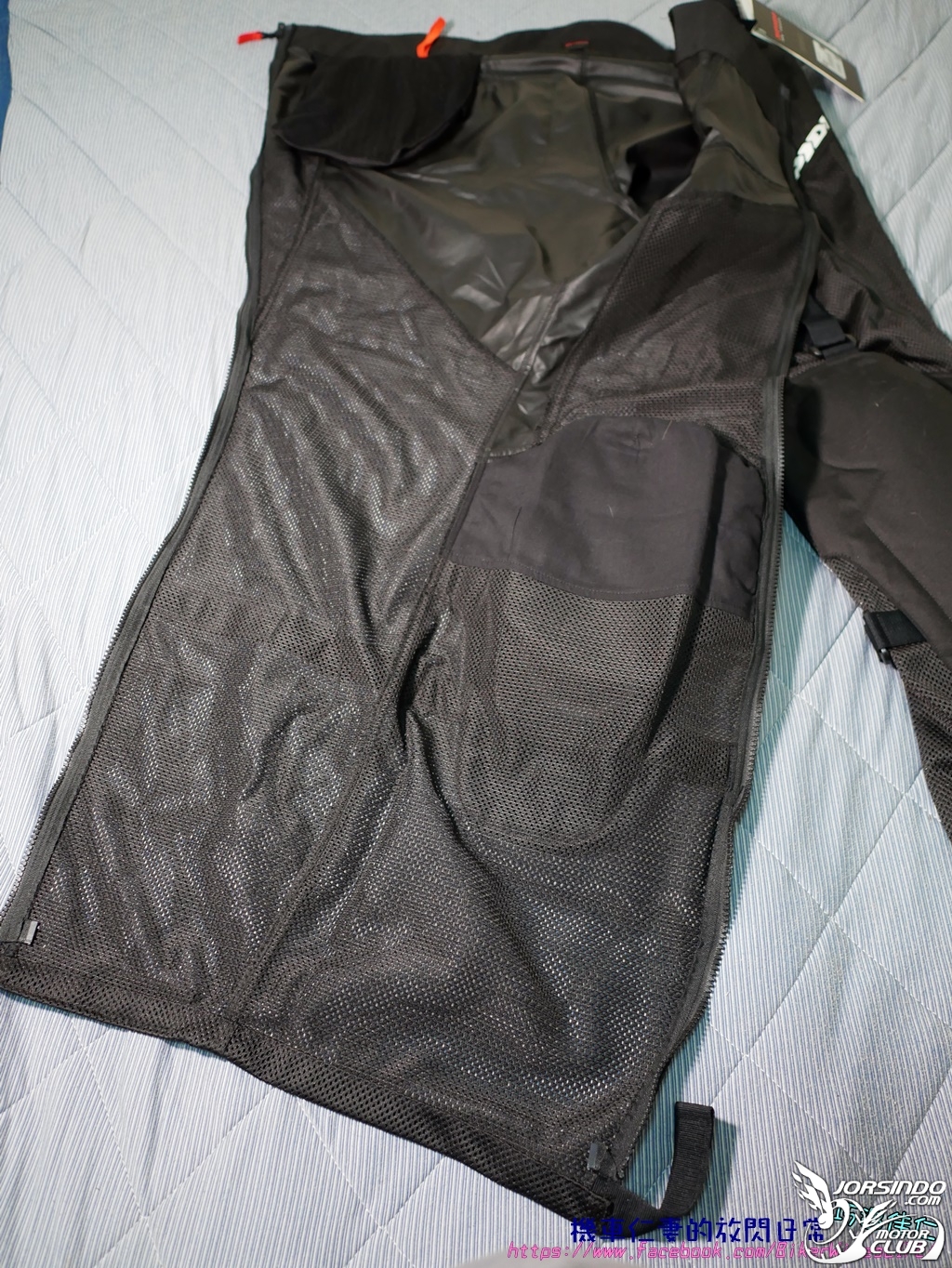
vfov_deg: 59.9
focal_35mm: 30
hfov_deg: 46.8
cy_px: 634
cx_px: 476
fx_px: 1099
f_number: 1.7
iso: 640
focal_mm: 15
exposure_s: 1/60
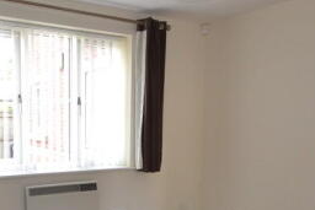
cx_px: 126
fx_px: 370
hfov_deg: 45.8
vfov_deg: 31.1
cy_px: 160
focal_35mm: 42
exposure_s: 1/60
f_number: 4.2
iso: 800
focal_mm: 11
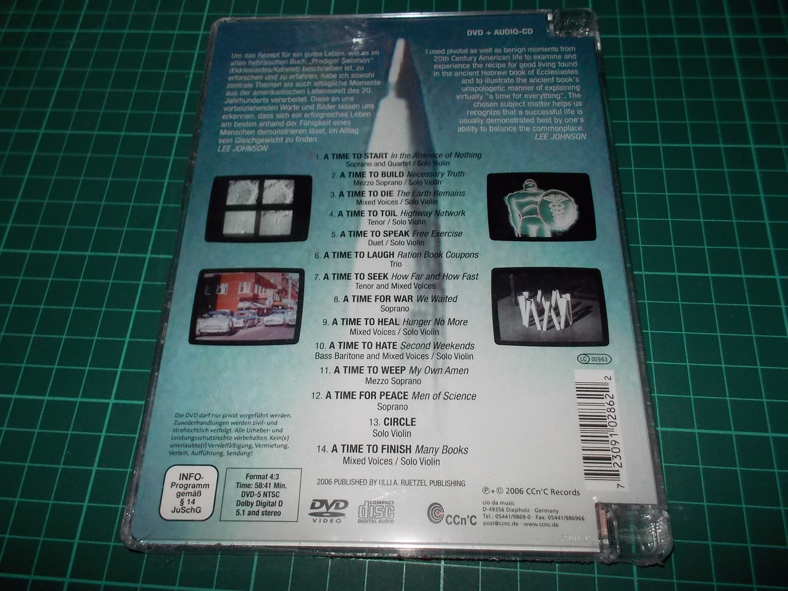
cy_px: 296
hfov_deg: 61.7
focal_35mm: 29
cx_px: 394
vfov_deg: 48.2
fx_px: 660
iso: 200
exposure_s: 1/30
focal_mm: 4.1
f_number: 3.3
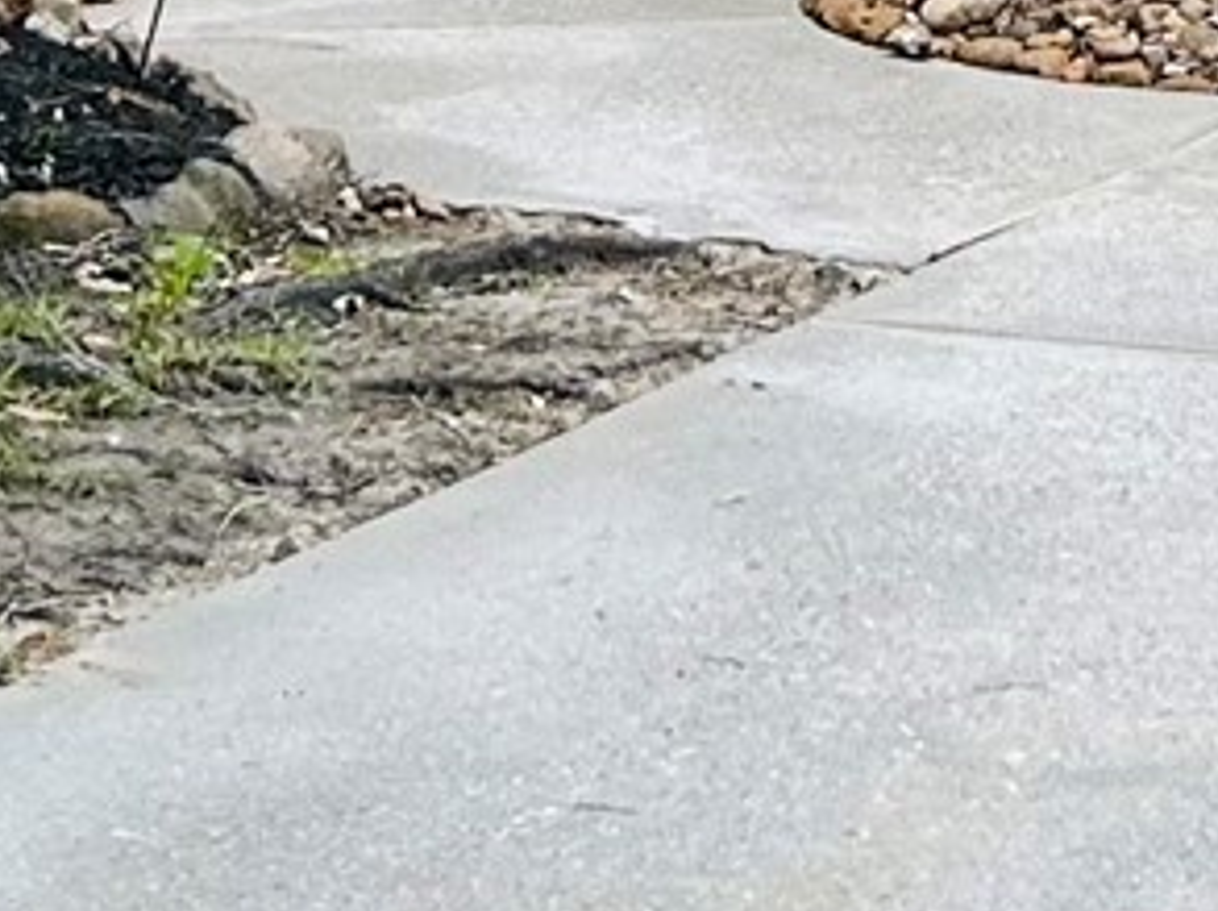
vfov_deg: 7.3
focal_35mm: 182
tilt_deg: +9.6
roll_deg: -1.1
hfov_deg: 10.8
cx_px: 1172
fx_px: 6396
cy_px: -1697
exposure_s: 1/769
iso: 50
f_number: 1.5
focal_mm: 5.7
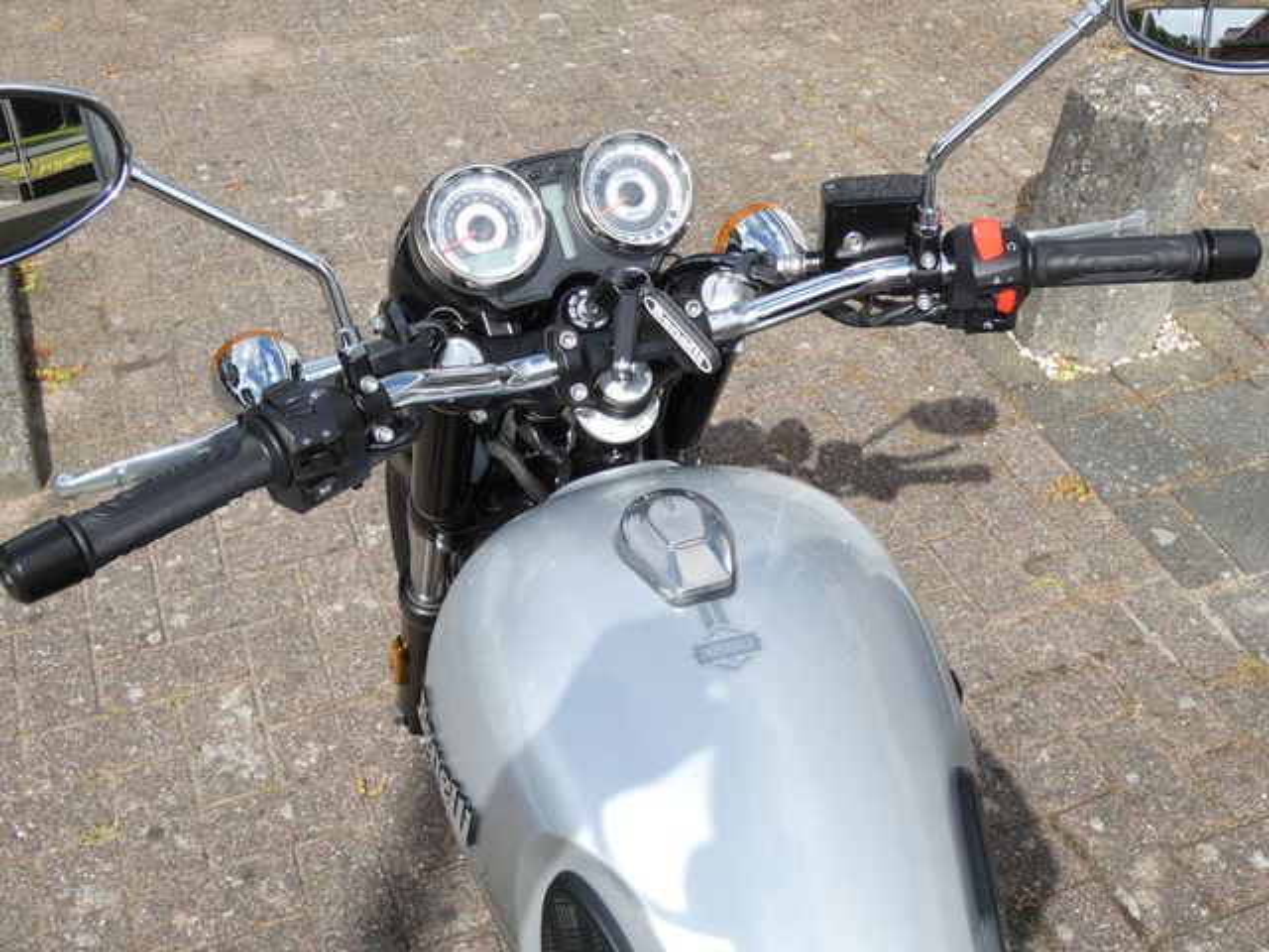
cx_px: 634
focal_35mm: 41
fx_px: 1503
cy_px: 476
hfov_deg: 45.8
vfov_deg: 35.1
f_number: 3.6
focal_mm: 7.3
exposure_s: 1/640
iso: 80
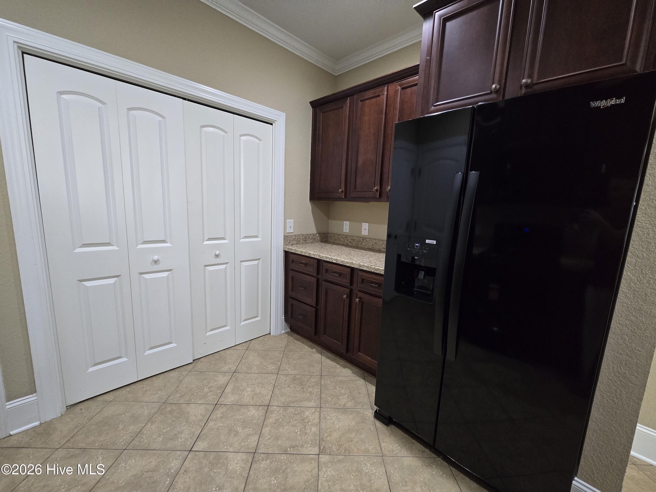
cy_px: 246
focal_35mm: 13
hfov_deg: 106.2
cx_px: 328
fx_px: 246
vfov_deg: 89.9
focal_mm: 2.2
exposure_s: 1/60
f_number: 2.2
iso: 500
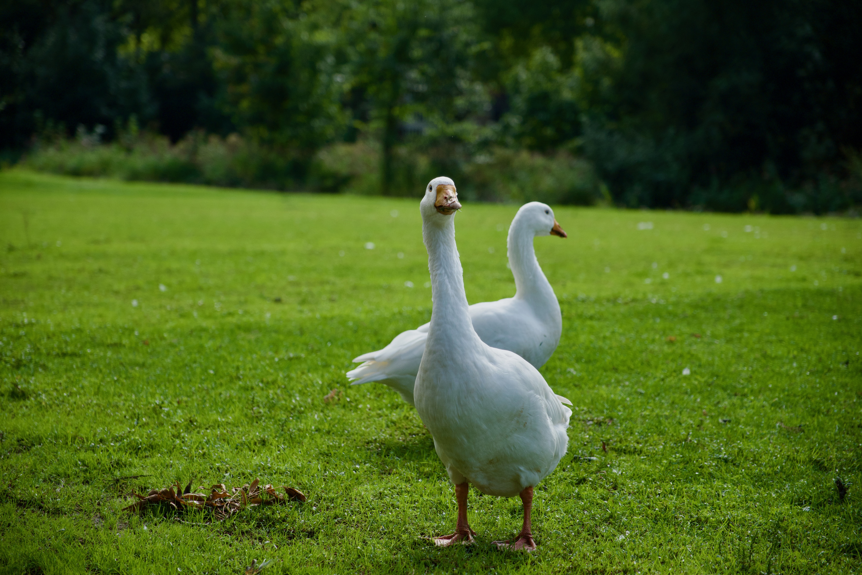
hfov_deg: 24.5
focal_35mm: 83
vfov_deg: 16.5
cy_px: 288
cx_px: 431
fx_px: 1987
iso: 500
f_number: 2.8
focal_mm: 55
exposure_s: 1/8000
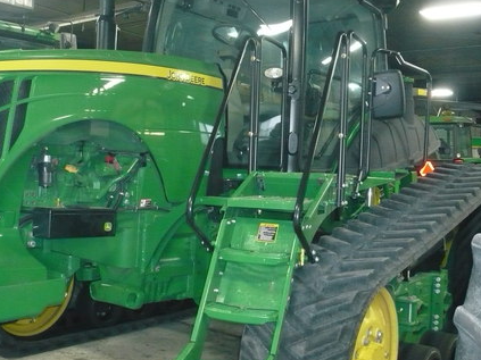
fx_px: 625
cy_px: 173
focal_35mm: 45
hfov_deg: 41.9
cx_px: 196
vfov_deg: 32.2
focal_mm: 5.8
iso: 640
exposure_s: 1/30
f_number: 2.8
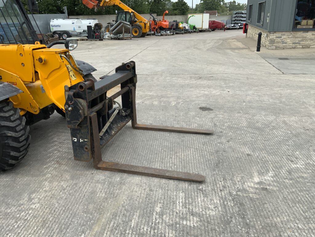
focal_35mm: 29
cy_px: 118
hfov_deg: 61.7
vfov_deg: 48.2
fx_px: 264
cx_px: 158
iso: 16
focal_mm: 3
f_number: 1.8
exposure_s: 1/256
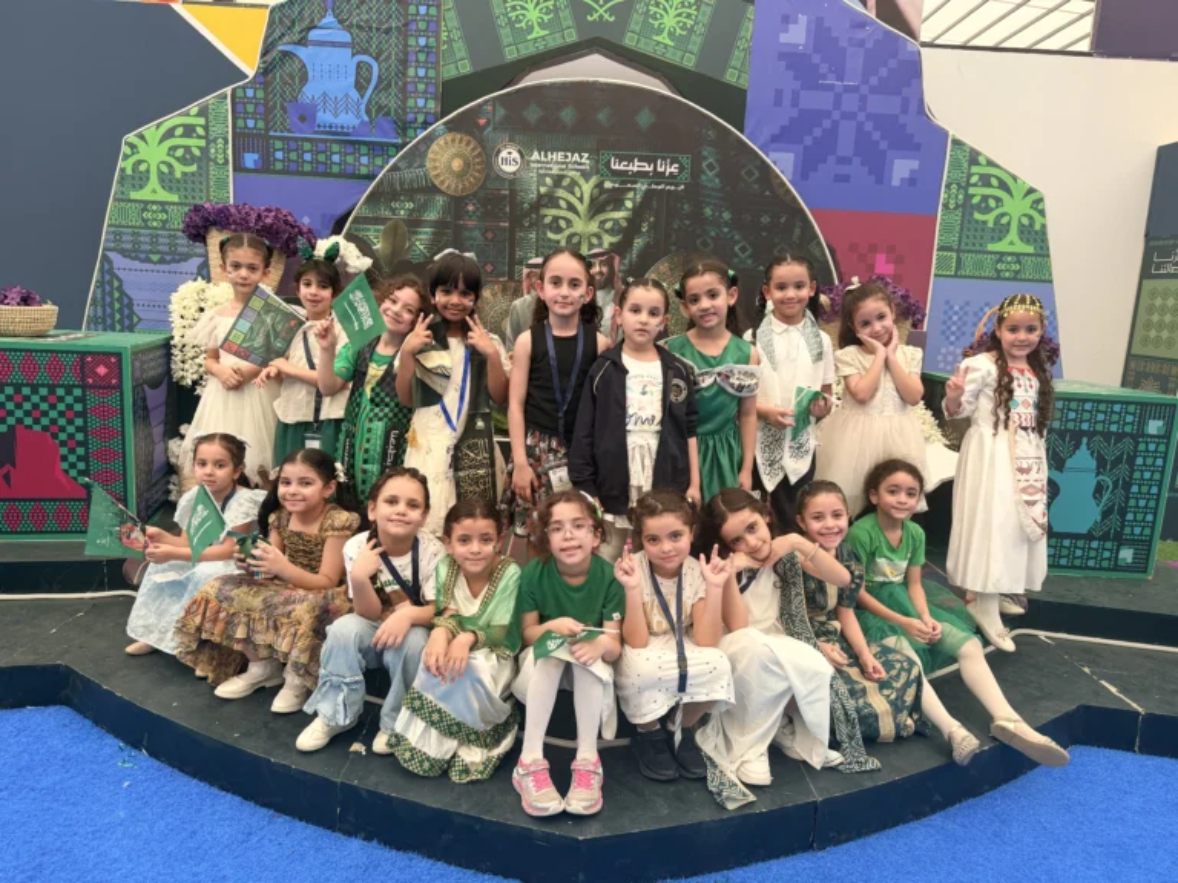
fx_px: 817
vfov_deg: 56.8
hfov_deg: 71.6
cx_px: 589
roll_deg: -2.8
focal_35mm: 24
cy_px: 442
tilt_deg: -9.8
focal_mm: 6.76
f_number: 1.78
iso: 80
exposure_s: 1/121
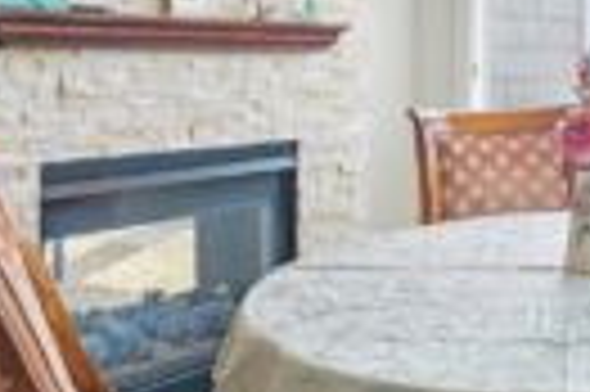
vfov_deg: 27.0
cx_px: 626
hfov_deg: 35.4
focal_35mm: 49
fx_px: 802
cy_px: 88
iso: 1600
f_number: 8
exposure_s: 1/640
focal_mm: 16
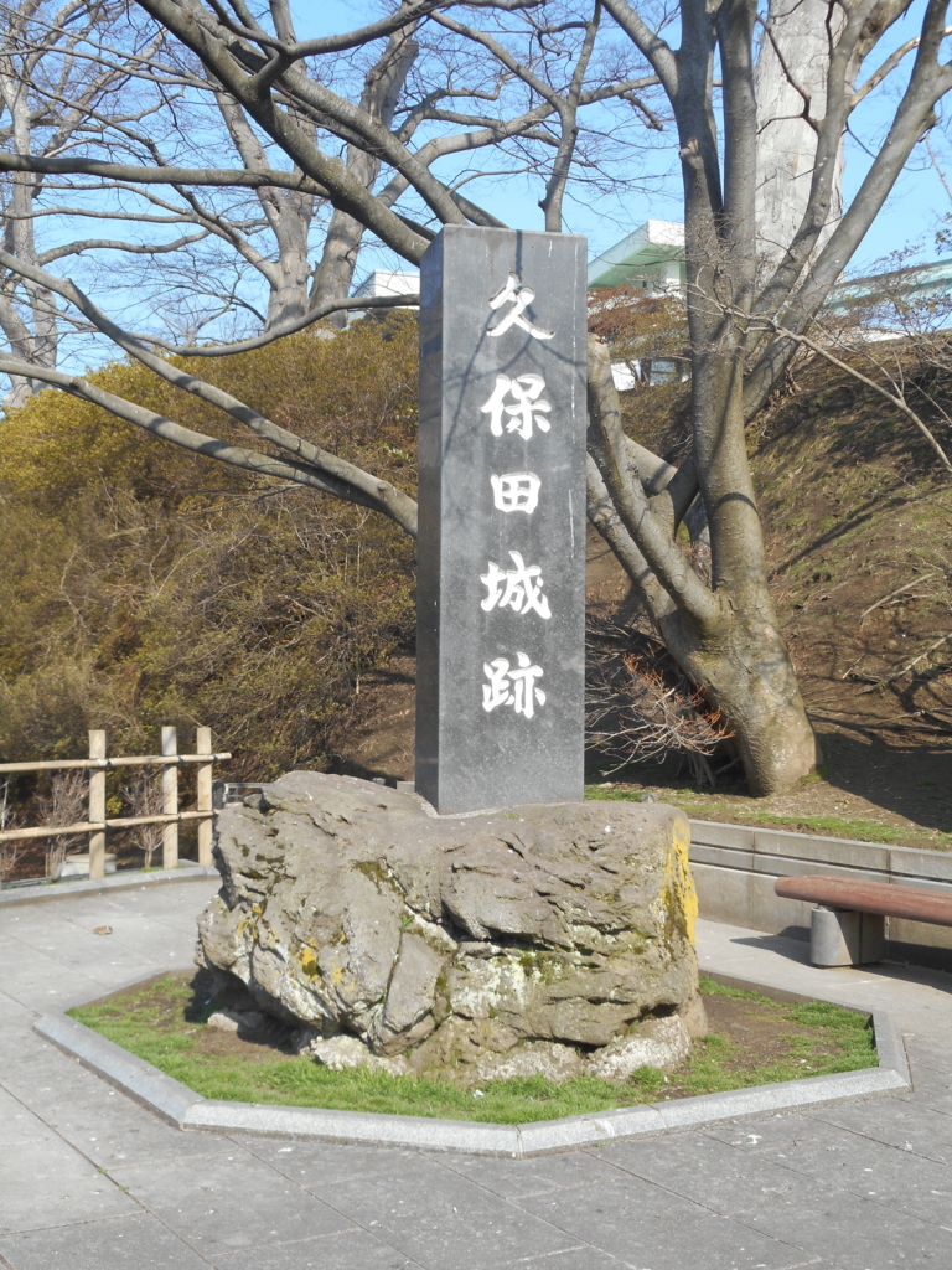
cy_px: 635
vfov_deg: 42.9
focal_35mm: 44
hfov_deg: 32.9
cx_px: 476
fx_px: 1613
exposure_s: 1/200
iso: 80
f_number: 4.7
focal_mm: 7.9
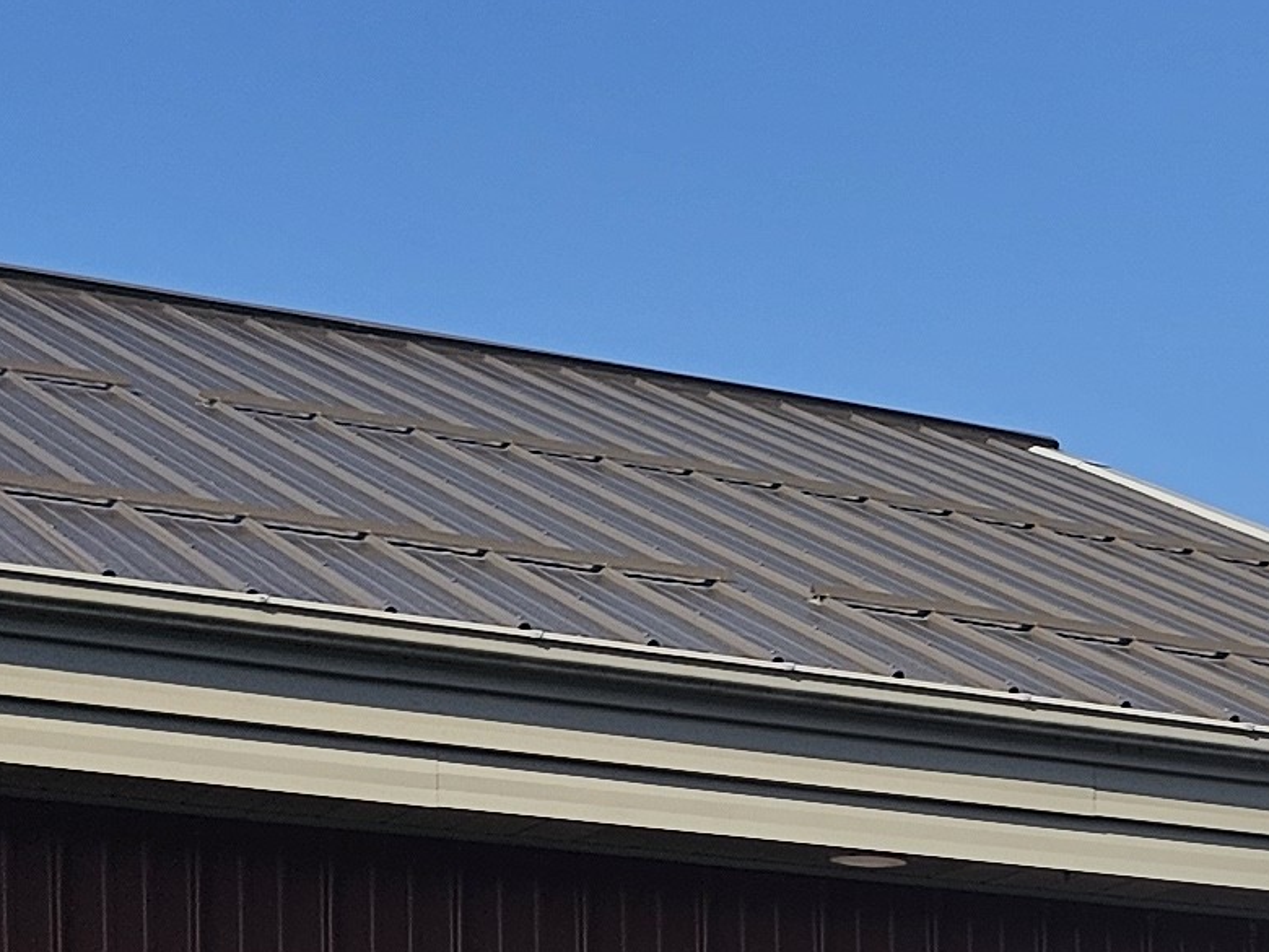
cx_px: 2671
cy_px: 1575
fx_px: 4326
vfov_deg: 11.8
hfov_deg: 13.7
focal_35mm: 118
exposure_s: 1/950
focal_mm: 6.3
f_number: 1.7
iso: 10
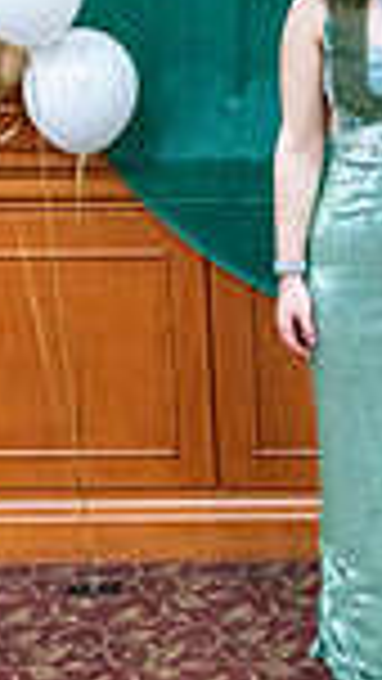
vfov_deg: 27.1
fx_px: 1350
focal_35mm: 75
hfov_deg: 15.2
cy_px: 50
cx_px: 530
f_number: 4
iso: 6400
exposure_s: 1/125
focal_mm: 24
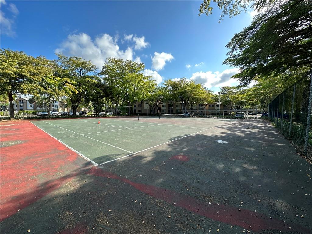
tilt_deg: -2.2
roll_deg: -0.4
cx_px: 156
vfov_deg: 85.7
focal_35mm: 14
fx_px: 126
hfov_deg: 102.1
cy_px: 117
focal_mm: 2.22
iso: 40
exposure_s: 1/818
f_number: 2.2
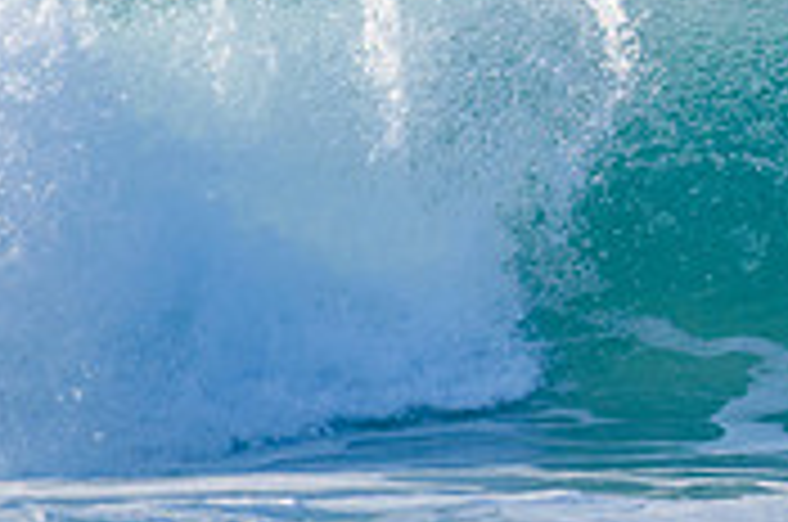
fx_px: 36313
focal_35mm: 1662
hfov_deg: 1.2
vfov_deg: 0.8
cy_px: -137
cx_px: 1261
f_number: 5.6
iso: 360
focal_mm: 500
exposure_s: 1/2000
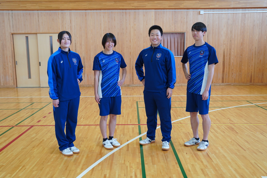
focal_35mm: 35
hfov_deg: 54.4
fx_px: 260
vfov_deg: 37.9
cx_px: 134
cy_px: 89
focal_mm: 35
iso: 640
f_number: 4
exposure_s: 1/160
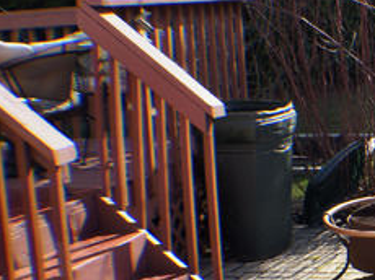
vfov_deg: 14.7
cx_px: 478
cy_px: 209
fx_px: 1086
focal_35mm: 100
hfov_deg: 18.3
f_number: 5.6
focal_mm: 25
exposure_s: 1/320
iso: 200
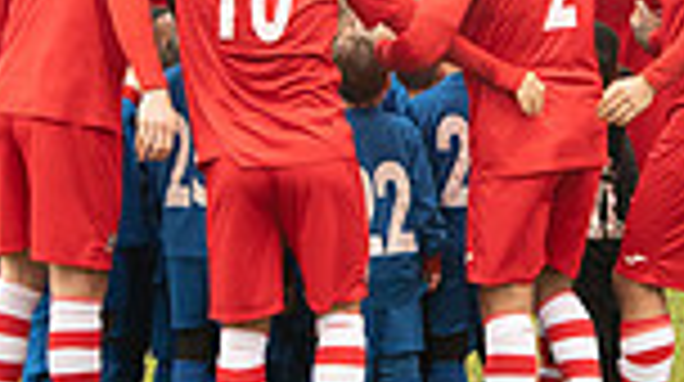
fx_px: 5941
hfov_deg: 6.6
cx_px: 495
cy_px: 182
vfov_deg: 3.7
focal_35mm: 328
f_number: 5
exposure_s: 1/250
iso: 2000
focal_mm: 82
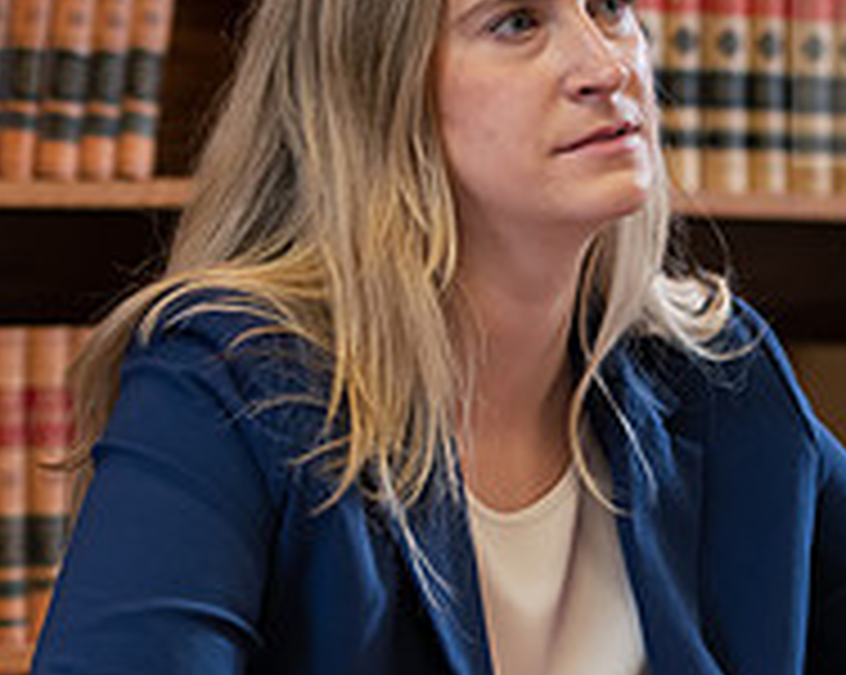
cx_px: 657
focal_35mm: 203
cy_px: 335
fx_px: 5078
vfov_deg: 7.6
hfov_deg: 9.5
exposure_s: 1/160
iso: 800
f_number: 3.2
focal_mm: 70
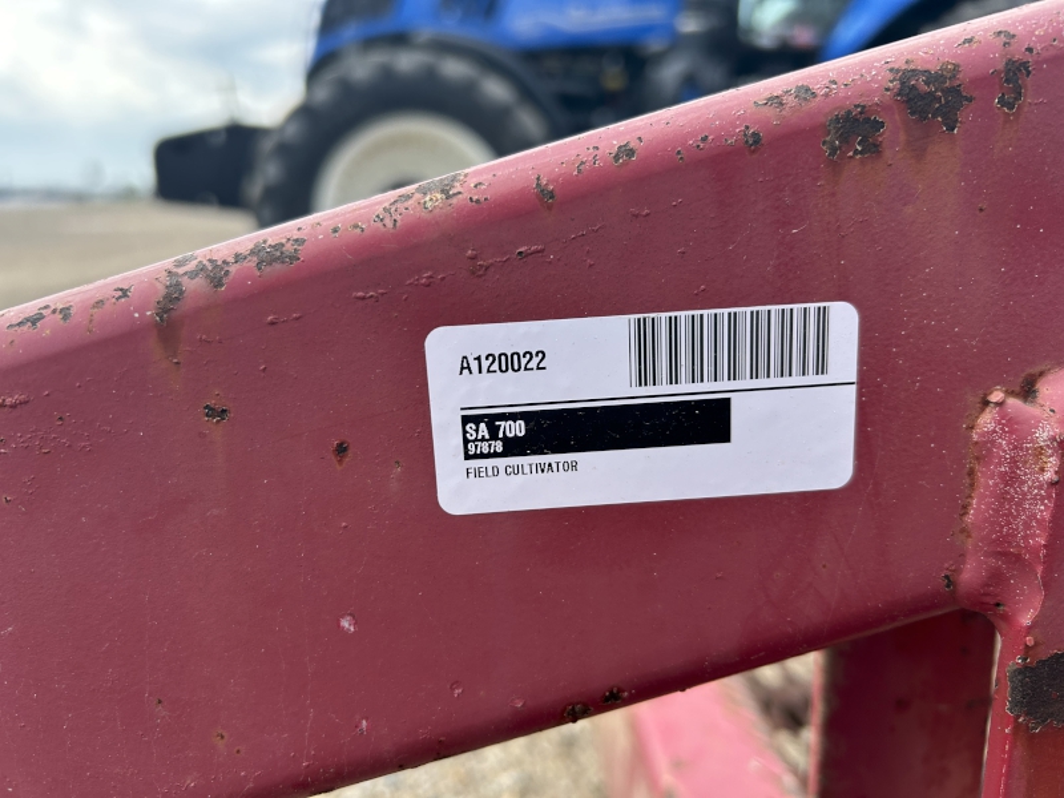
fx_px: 799
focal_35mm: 26
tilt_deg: -13.3
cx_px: 532
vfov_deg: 53.1
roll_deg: +0.5
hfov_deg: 67.3
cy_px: 399
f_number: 1.5
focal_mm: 5.7
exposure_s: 1/873
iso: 50
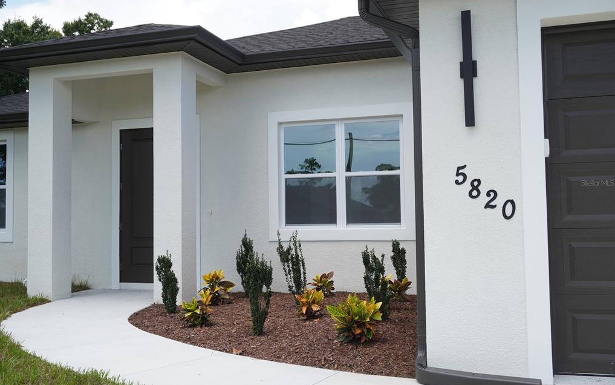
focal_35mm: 40
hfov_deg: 49.3
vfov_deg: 32.0
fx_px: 671
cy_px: 183
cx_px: 306
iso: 100
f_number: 8
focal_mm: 26
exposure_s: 1/160
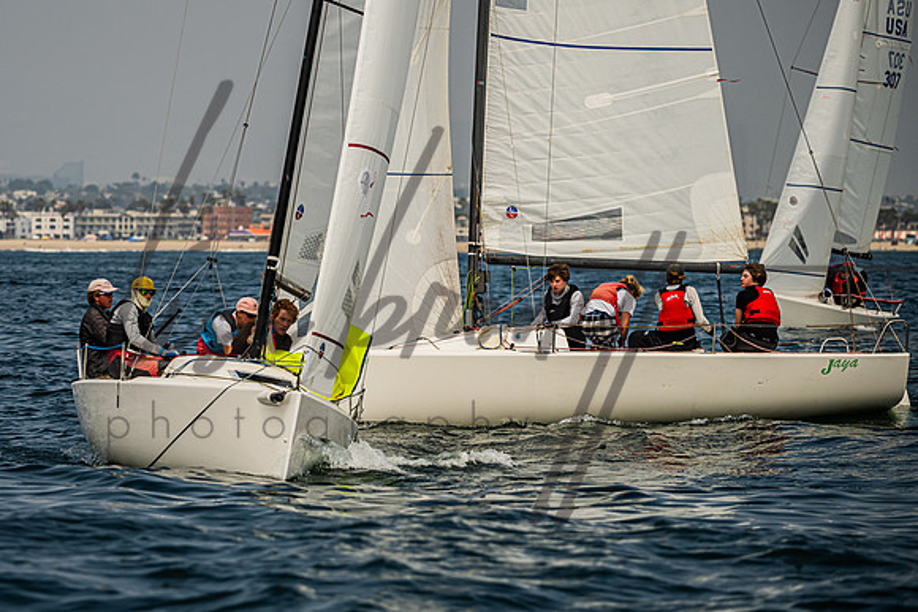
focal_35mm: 244
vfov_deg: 5.6
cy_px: 287
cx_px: 327
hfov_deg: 8.4
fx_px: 6224
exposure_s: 1/4000
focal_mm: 185
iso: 220
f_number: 5
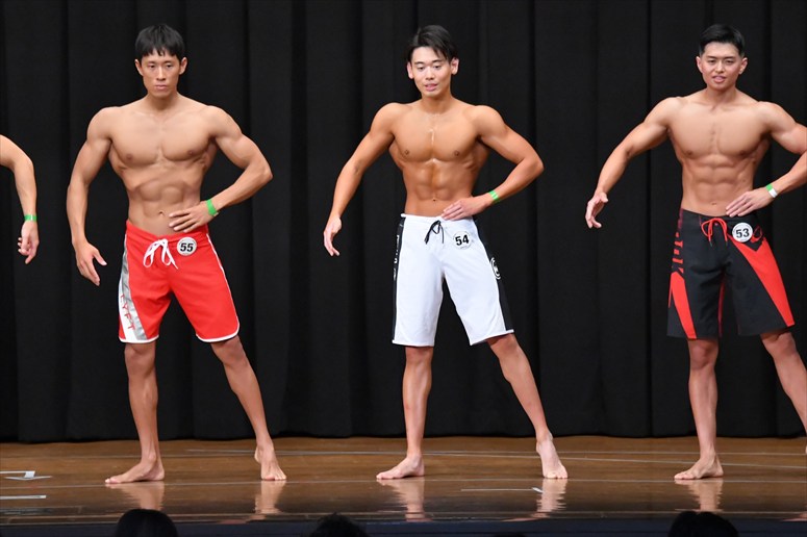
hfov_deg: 9.2
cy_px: 268
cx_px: 404
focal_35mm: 225
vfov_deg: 6.1
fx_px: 5041
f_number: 5.6
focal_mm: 150
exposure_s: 1/400
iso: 8000
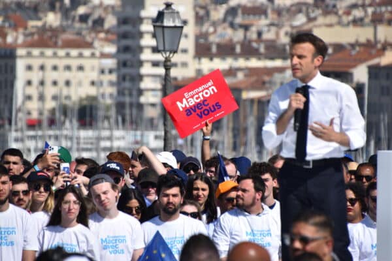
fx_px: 4900
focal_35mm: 450
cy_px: 130
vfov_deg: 3.1
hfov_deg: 4.6
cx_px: 196
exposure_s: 1/500
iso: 100
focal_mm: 300
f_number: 8
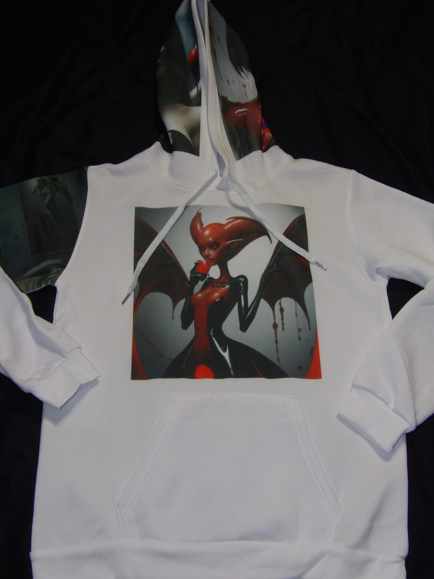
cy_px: 290
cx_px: 217
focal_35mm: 39
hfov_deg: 36.8
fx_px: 652
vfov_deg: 47.9
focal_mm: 7
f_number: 3.7
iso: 200
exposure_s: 1/60
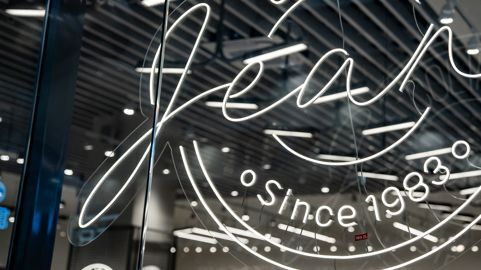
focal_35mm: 65
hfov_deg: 32.0
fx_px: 829
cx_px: 328
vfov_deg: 18.5
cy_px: 89
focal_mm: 42
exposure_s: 1/1250
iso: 800
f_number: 2.8
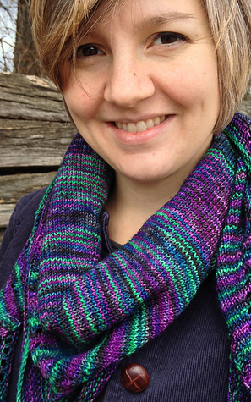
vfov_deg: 40.3
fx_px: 547
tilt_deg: -3.9
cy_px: 195
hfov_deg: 25.8
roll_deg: -0.3
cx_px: 122
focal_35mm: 50
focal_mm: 4.28
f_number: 2.4
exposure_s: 1/120
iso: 50
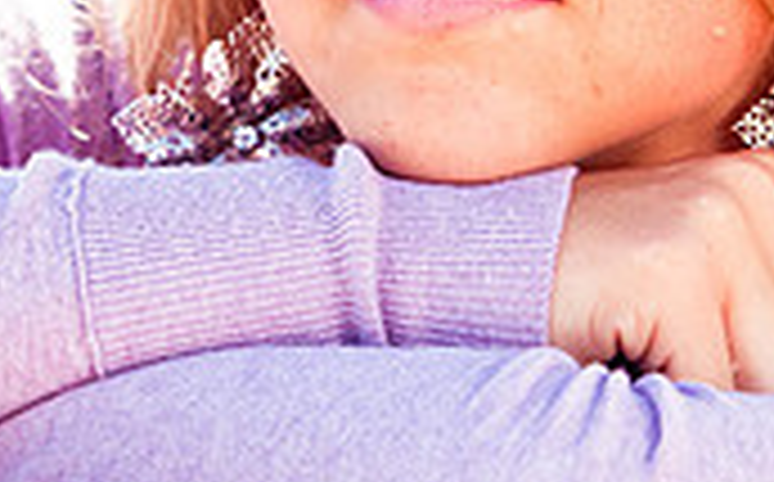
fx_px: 19571
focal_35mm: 929
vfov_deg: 1.4
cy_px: -20
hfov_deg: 2.3
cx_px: 500
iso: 250
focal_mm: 180
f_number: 4
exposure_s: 1/500
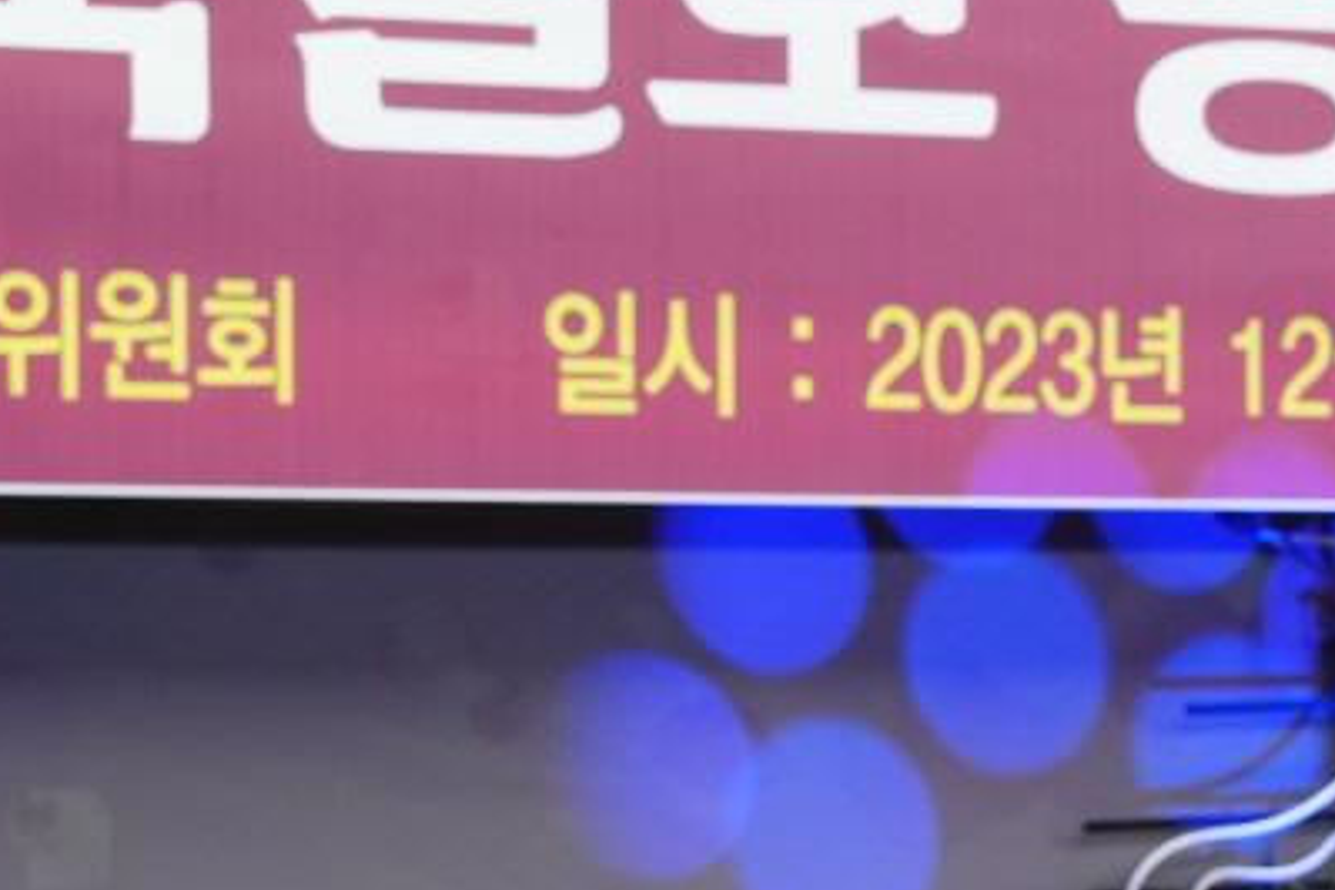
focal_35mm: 140
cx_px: 1255
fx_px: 5191
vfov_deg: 9.8
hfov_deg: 14.5
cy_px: 676
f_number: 5.6
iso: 800
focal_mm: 31
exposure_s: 1/160
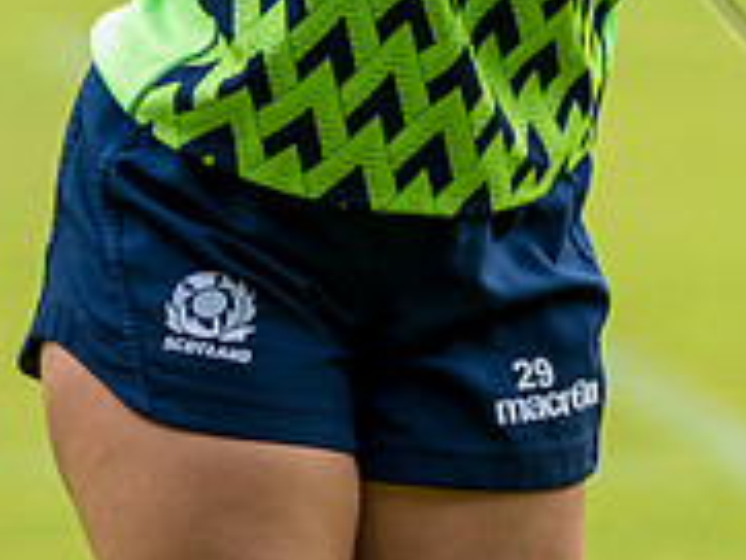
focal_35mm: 818
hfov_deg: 2.4
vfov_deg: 1.8
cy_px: -118
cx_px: 648
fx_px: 17640
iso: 800
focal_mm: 200
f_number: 3.2
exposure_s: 1/1250
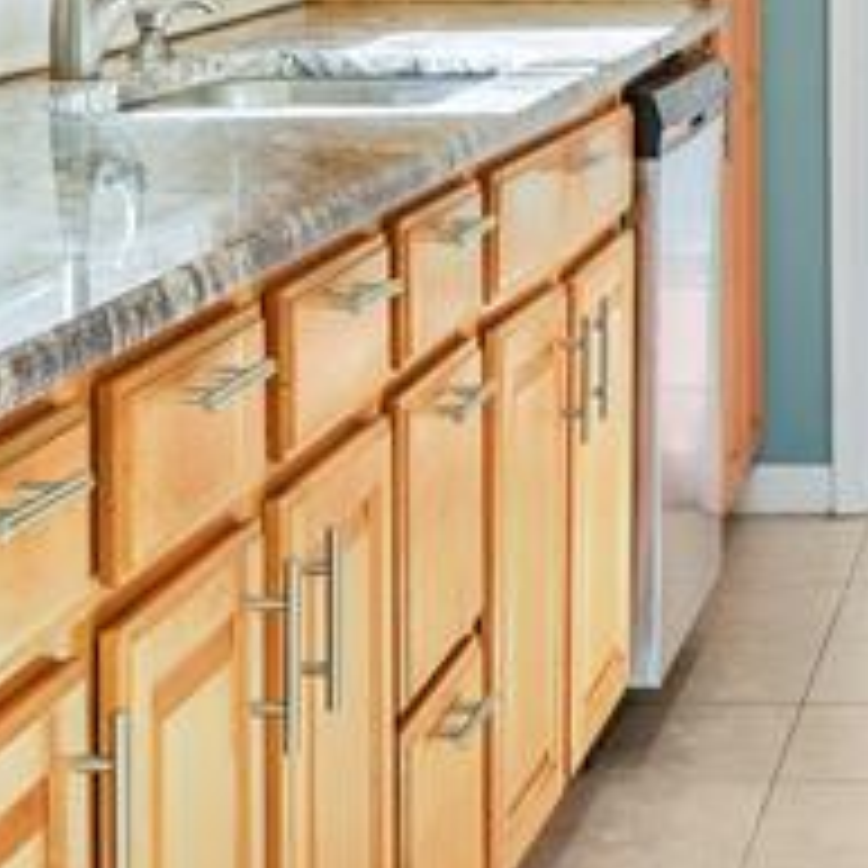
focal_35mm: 109
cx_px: 1093
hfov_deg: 15.3
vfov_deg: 15.4
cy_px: -216
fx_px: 3083
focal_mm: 16.1
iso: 100
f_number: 8
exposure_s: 1/4
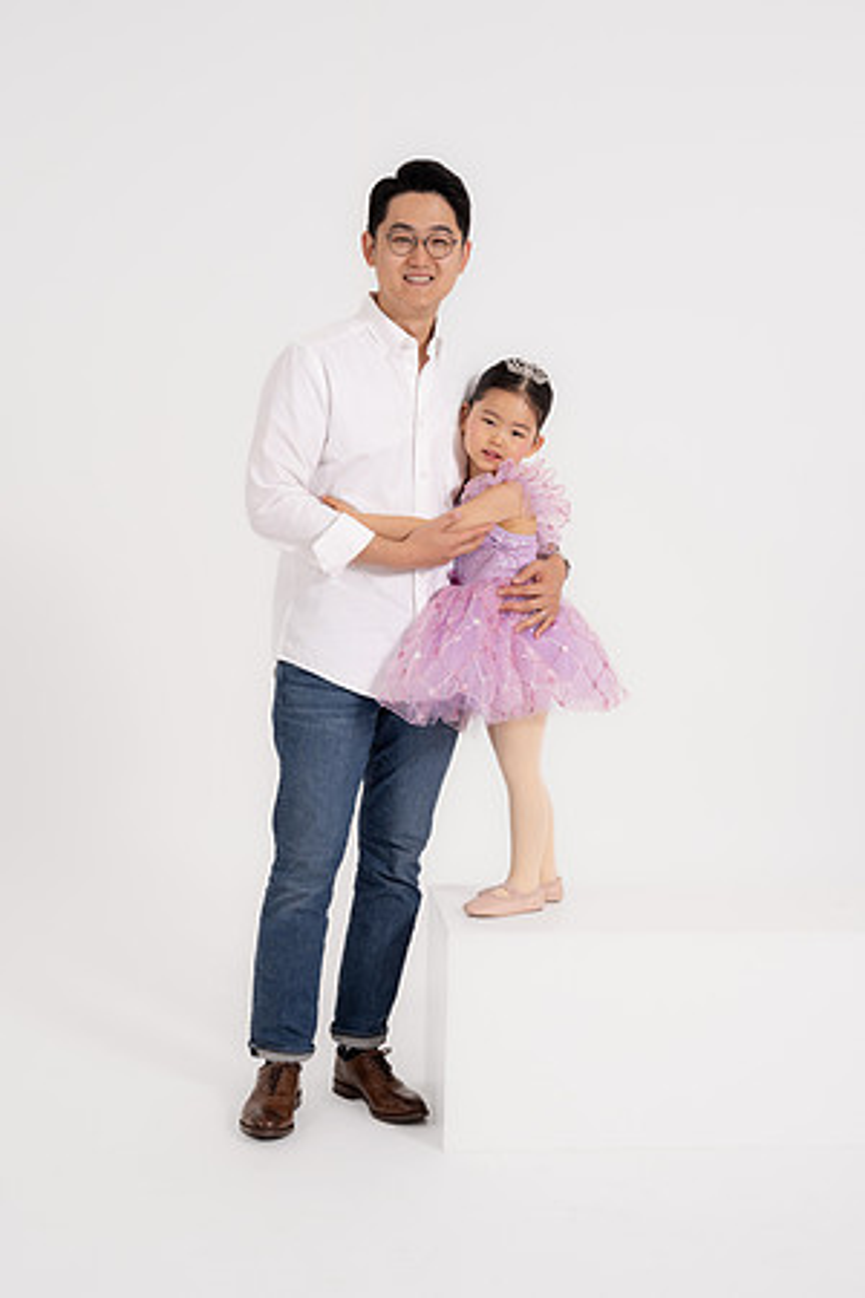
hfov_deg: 27.0
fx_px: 1802
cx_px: 432
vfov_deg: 39.6
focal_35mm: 50
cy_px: 649
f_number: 10
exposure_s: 1/125
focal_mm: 50
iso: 400
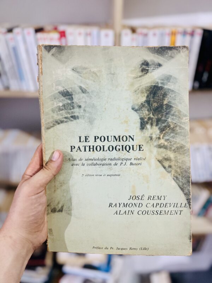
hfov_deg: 53.1
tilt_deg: -32.9
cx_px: 106
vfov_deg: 67.3
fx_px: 212
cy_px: 142
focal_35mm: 26
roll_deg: -0.1
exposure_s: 1/56
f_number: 1.5
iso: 500
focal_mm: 5.7
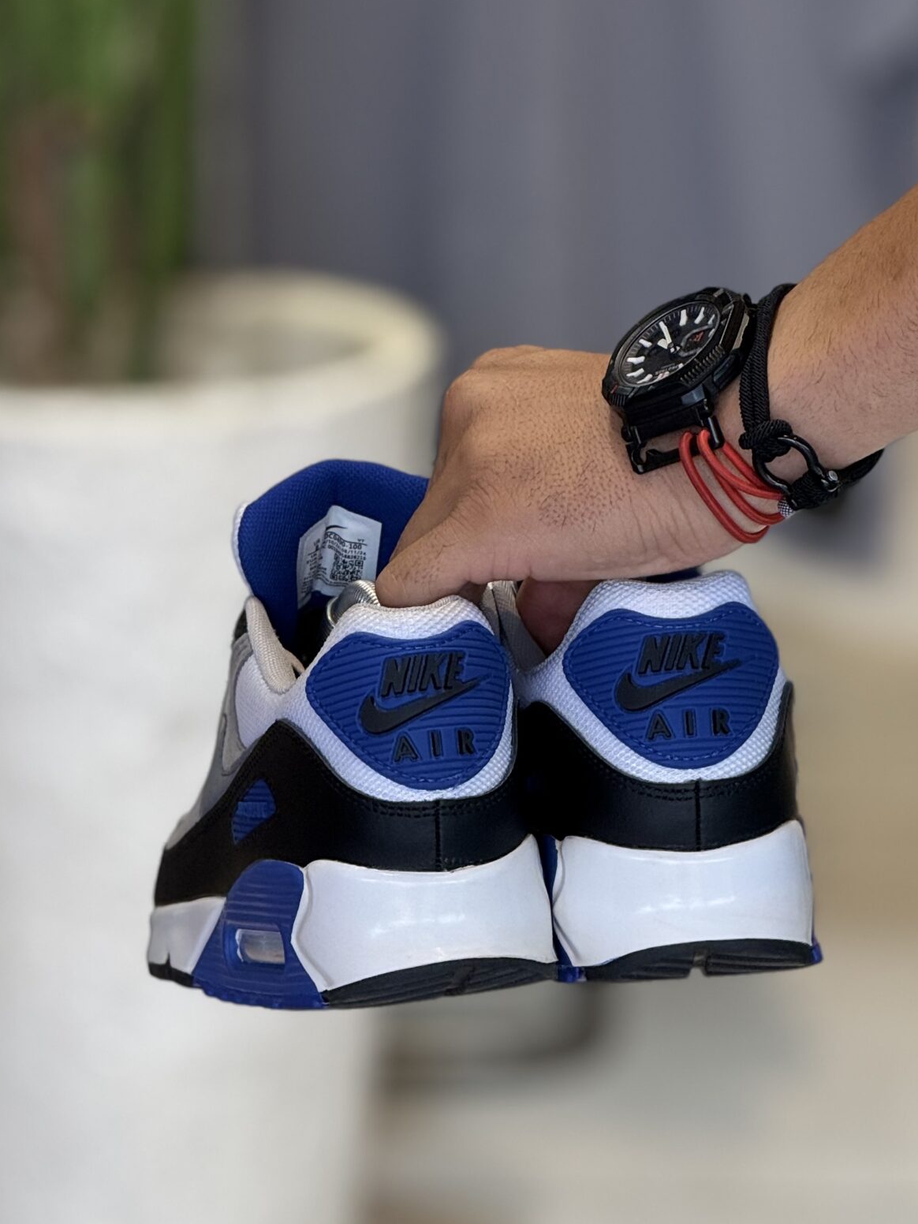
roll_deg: +0.1
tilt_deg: -15.5
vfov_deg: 10.0
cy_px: 802
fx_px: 7001
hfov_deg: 7.5
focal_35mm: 198
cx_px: 455
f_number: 2.8
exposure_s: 1/100
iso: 64
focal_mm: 15.66
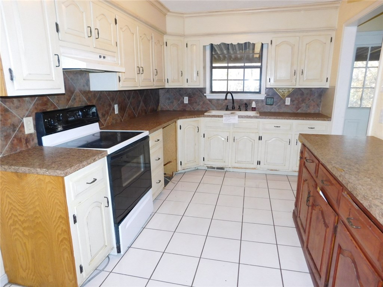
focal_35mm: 23
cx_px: 192
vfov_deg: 58.9
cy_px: 144
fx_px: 254
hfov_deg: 73.9
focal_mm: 4
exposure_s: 1/30
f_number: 3
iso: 200
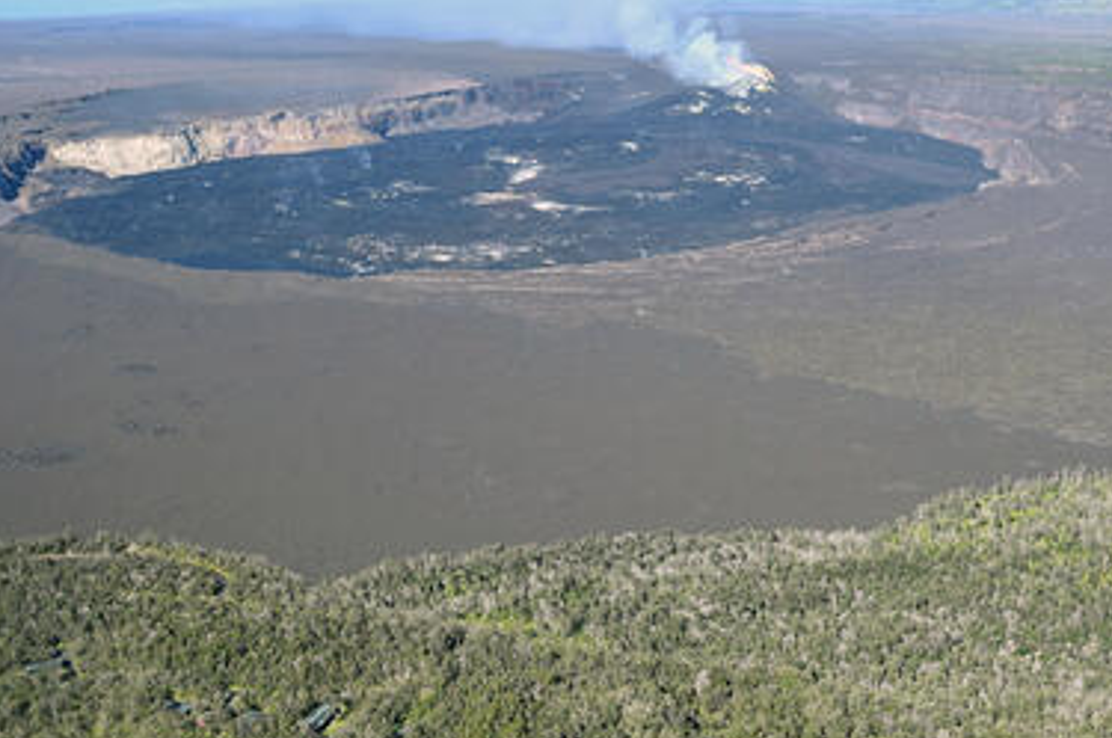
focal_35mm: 49
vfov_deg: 27.4
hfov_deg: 40.5
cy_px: 493
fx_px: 1505
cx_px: 596
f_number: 6.3
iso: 100
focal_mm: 30.5
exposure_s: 1/320
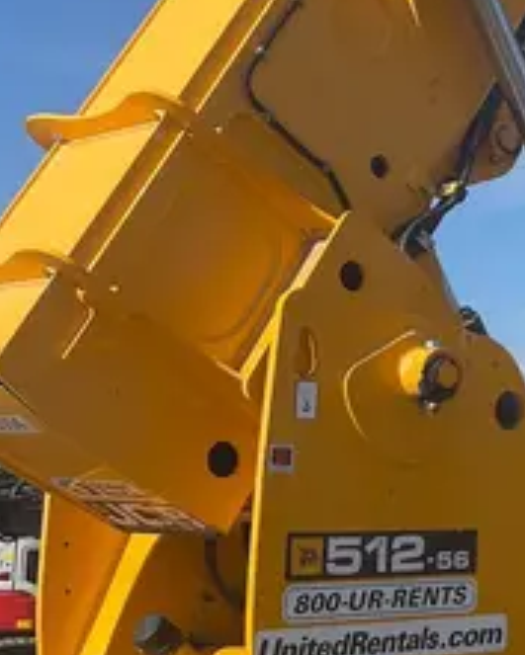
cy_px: 330
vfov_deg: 22.7
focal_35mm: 84
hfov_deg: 16.9
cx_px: 736
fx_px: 1630
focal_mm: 5.1
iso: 50
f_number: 1.6
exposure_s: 1/3745
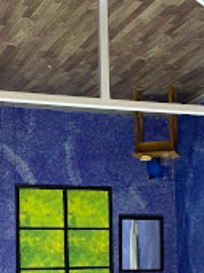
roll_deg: +2.1
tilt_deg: +4.1
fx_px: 725
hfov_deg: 15.8
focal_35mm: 92
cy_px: 247
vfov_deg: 20.9
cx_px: 183
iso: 320
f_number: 1.8
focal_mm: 4.25
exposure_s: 1/50
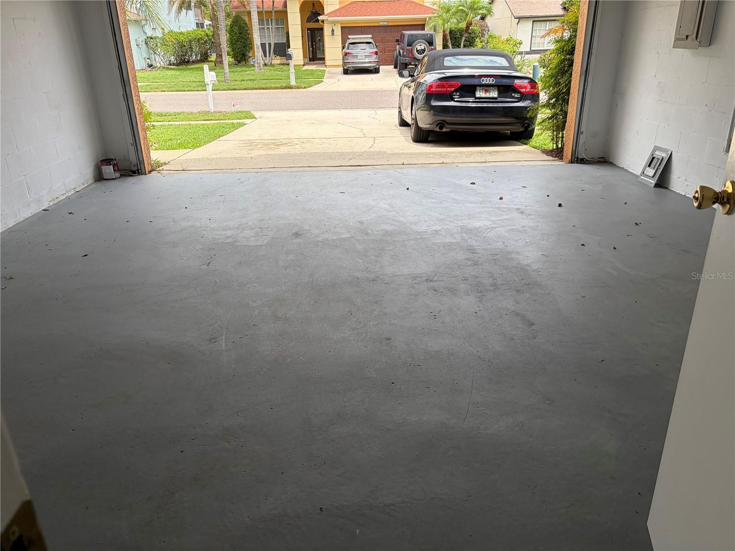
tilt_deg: -23.2
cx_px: 368
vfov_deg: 53.1
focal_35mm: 26
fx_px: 552
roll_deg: +1.9
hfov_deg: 67.3
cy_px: 276
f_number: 1.6
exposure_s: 1/1099
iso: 64
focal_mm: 5.96
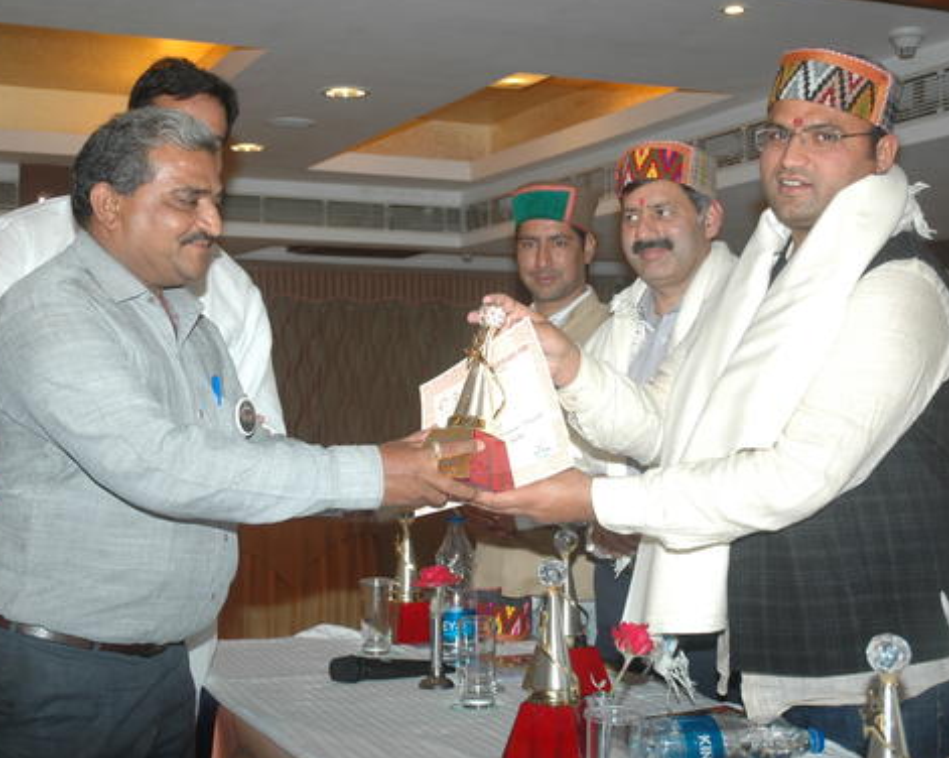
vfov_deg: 27.3
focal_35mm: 56
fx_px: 1560
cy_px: 360
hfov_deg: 33.8
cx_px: 445
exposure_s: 1/60
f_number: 4.5
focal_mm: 31
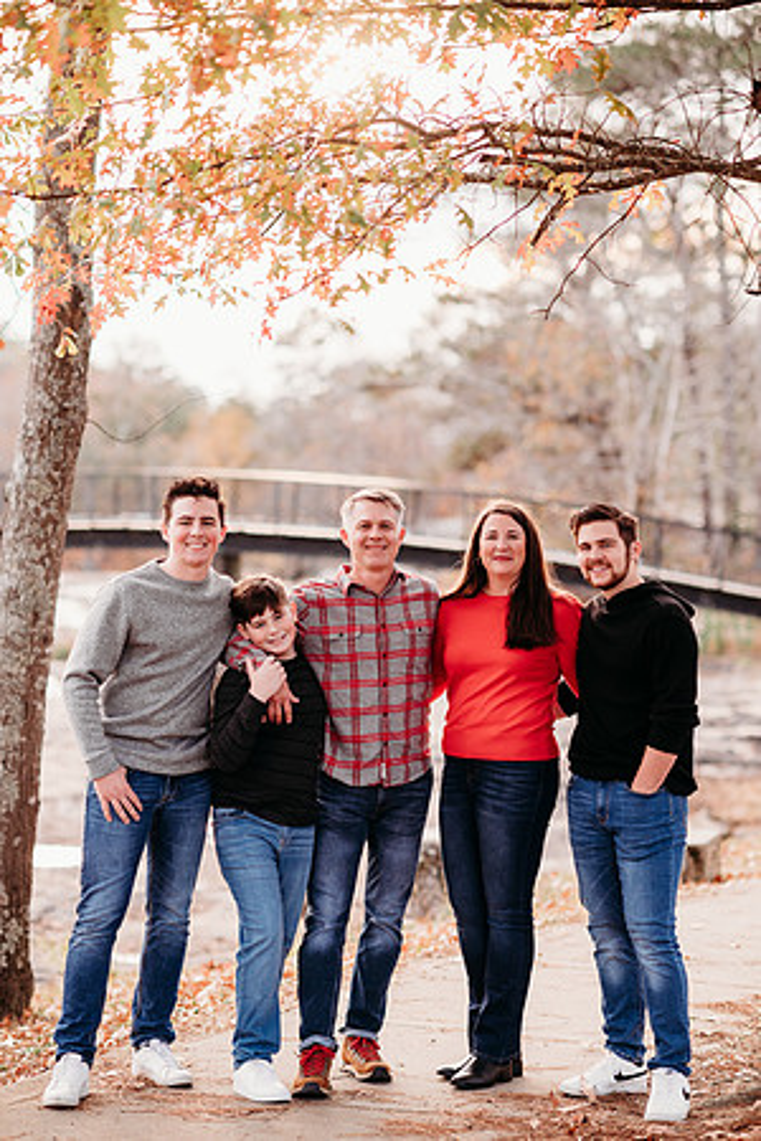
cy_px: 570
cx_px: 380
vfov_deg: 23.9
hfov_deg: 16.1
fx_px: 2695
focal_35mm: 85
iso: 320
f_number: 2.2
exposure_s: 1/400
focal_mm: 85
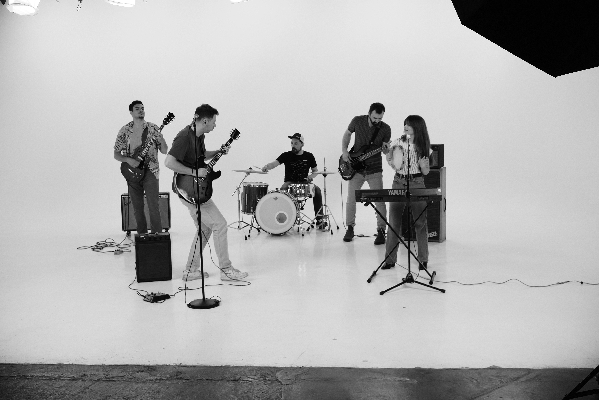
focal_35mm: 41
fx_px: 682
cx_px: 300
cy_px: 200
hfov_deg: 47.4
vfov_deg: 32.6
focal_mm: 27
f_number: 5.6
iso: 800
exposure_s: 1/125
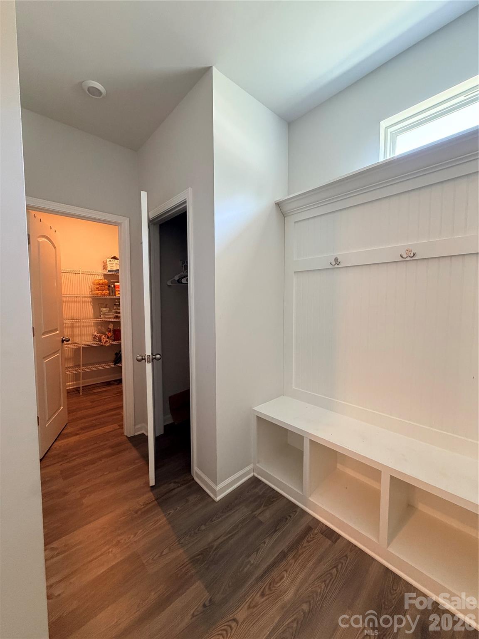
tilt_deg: -3.7
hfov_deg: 85.7
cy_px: 320
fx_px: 258
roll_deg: +0.2
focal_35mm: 14
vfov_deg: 102.1
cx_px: 240
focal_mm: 2.22
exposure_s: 1/60
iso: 320
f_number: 2.2
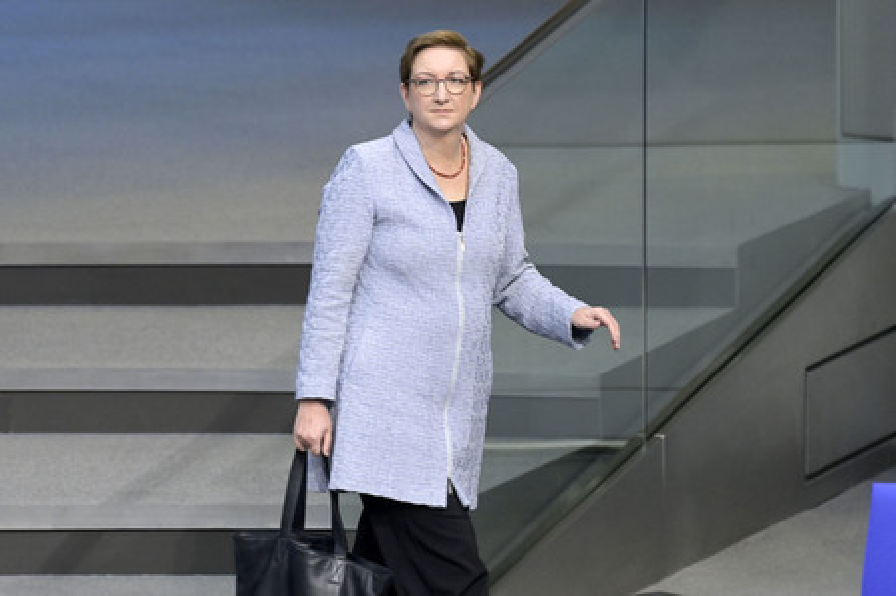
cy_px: 298
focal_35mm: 390
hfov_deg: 5.3
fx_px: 9699
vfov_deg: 3.5
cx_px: 448
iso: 8000
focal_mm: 390
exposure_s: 1/125
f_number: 5.6
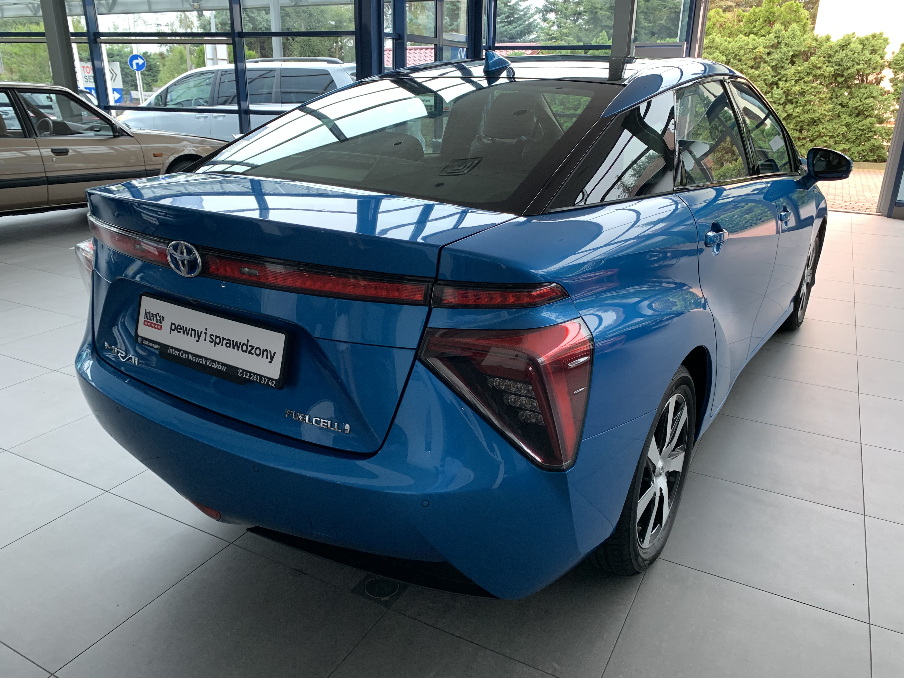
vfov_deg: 53.1
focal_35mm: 26
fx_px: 679
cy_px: 339
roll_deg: -0.5
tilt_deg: -19.5
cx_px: 452
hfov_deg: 67.3
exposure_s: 1/62
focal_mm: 4.25
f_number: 1.8
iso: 100
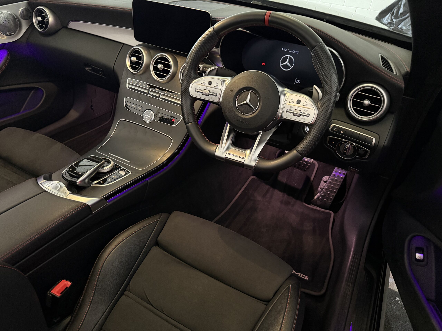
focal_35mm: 24
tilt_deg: -35.8
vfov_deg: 56.8
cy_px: 166
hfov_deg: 71.6
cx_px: 221
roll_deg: -4.8
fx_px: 306
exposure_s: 1/30
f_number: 1.78
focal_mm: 6.76
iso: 1250
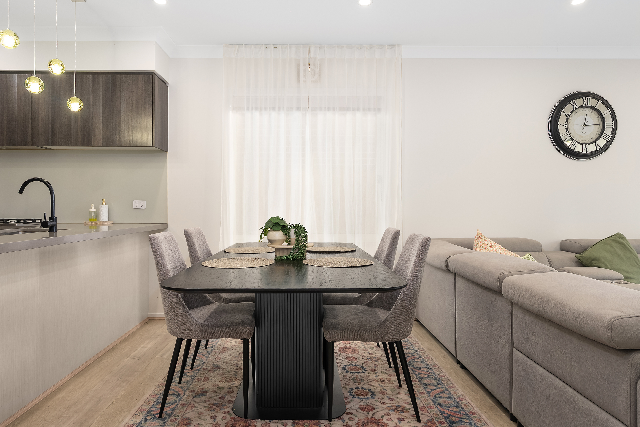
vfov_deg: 59.6
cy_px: 214
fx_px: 374
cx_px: 320
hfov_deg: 81.2
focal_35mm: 21
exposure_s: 1/30
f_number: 8
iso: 200
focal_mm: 21
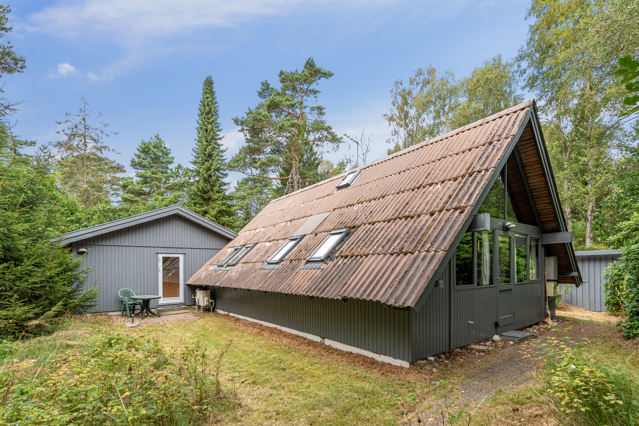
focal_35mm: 16
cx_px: 320
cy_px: 213
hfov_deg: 96.7
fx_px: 284
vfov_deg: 73.7
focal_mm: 16
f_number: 5.6
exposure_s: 1/125
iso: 400
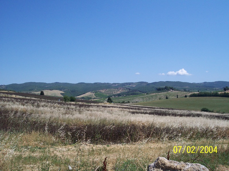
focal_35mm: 38
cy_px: 86
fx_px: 251
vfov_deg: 37.7
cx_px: 114
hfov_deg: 49.0
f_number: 4.8
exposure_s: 1/1000
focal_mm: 8
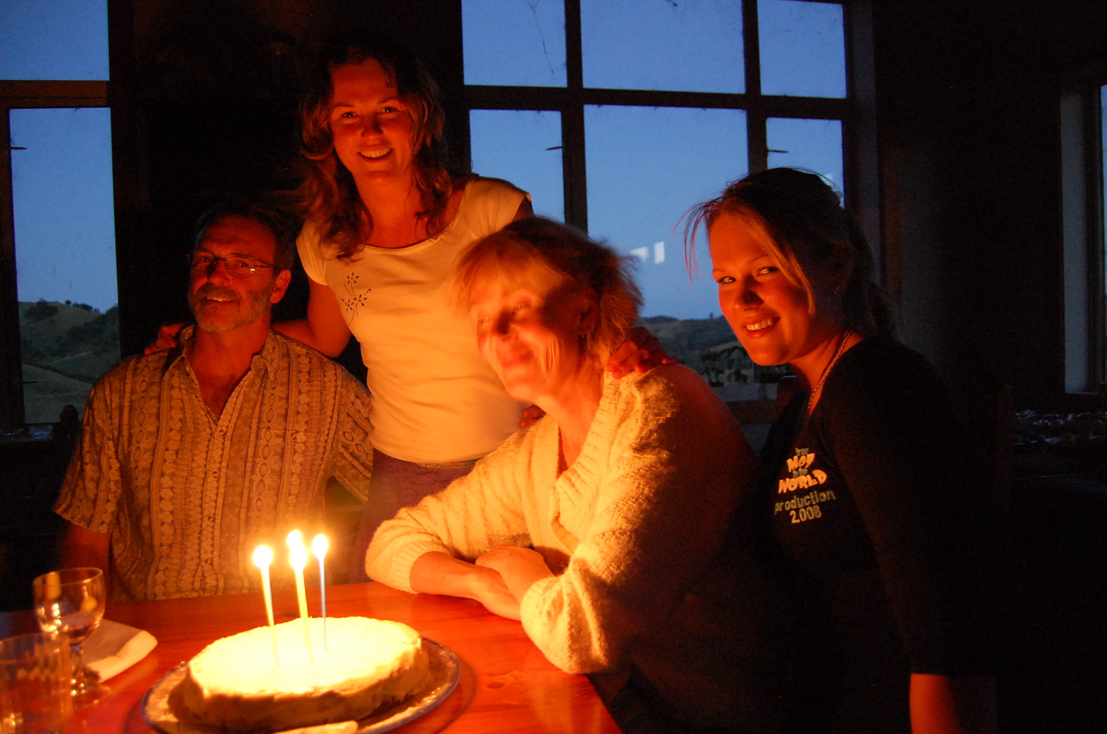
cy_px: 367
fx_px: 829
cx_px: 554
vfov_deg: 47.8
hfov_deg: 67.5
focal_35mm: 27
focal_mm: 18
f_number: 3.5
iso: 1600
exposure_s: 1/6
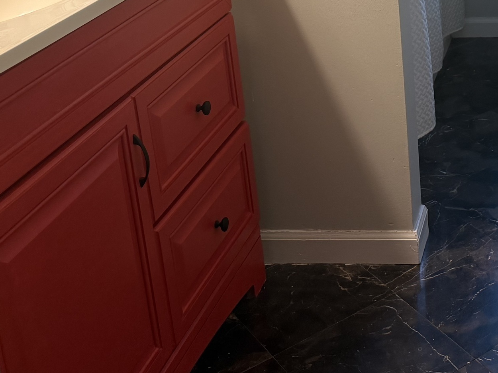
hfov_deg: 29.8
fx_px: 849
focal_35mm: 59
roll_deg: +1.6
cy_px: -57
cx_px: 533
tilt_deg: -13.2
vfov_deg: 23.1
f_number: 1.78
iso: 200
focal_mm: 6.76
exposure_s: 1/60
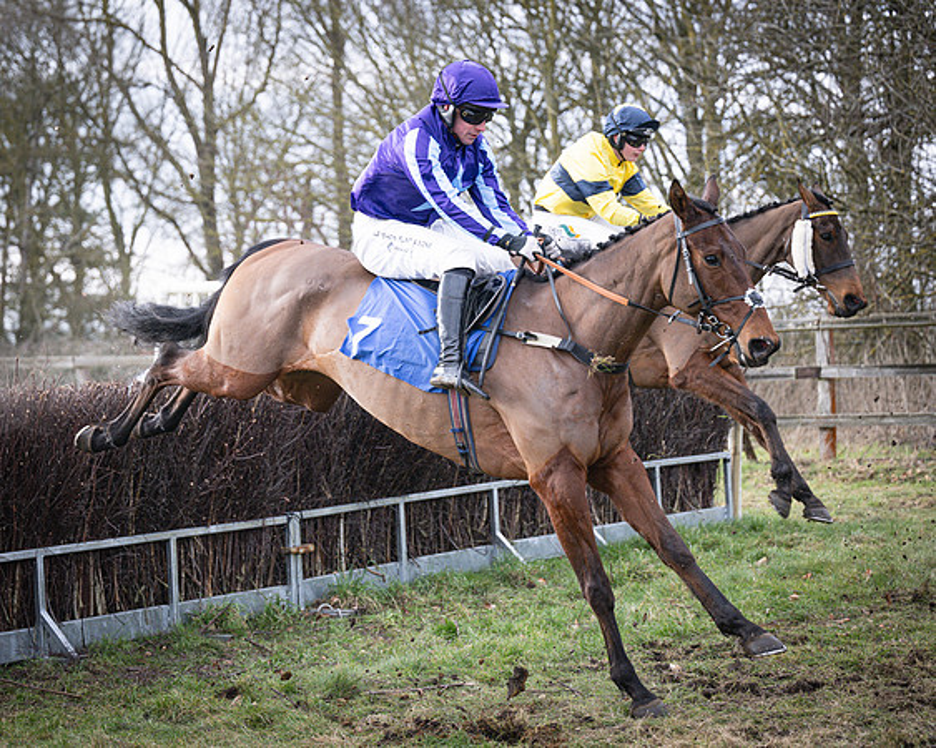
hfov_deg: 20.6
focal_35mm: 93
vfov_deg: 16.6
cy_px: 380
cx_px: 338
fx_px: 2570
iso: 400
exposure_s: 1/1600
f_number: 2.8
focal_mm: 70
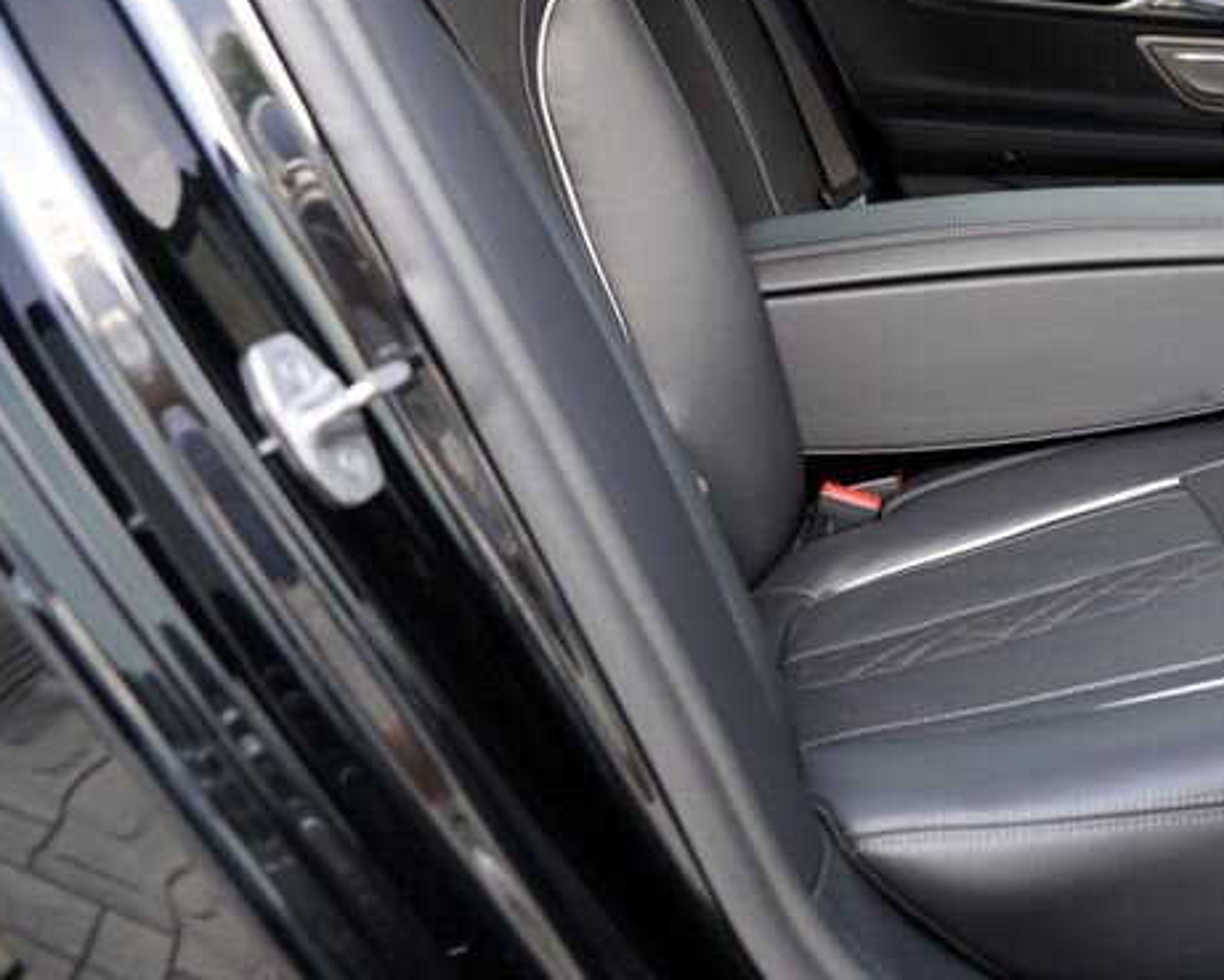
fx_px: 1812
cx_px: 1221
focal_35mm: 50
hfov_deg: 34.1
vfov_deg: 29.4
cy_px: 166
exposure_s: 1/40
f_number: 3.2
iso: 100
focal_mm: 24
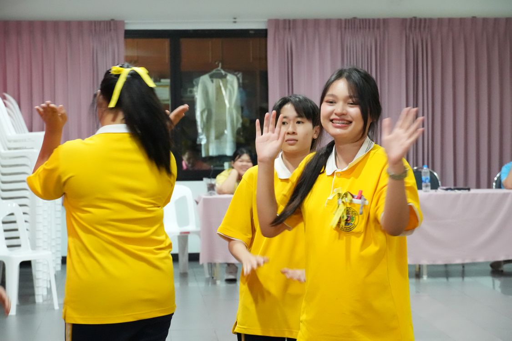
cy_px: 170
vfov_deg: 14.5
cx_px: 256
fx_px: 1344
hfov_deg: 21.6
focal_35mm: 94
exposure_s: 1/125
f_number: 5.6
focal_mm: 63
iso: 10000
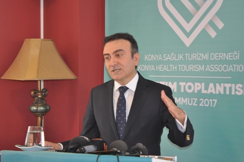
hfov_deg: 27.0
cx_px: 122
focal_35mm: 75
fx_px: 508
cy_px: 81
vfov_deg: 18.2
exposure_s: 1/60
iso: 800
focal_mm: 50
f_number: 4.5
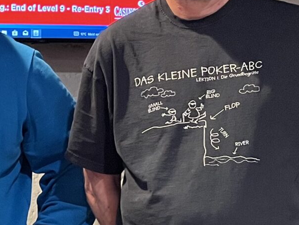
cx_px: -153
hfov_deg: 16.2
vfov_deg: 13.2
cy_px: 225
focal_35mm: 111
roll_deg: +2.3
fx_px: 959
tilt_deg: -2.2
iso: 160
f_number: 1.6
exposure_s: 1/49
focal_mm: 5.1
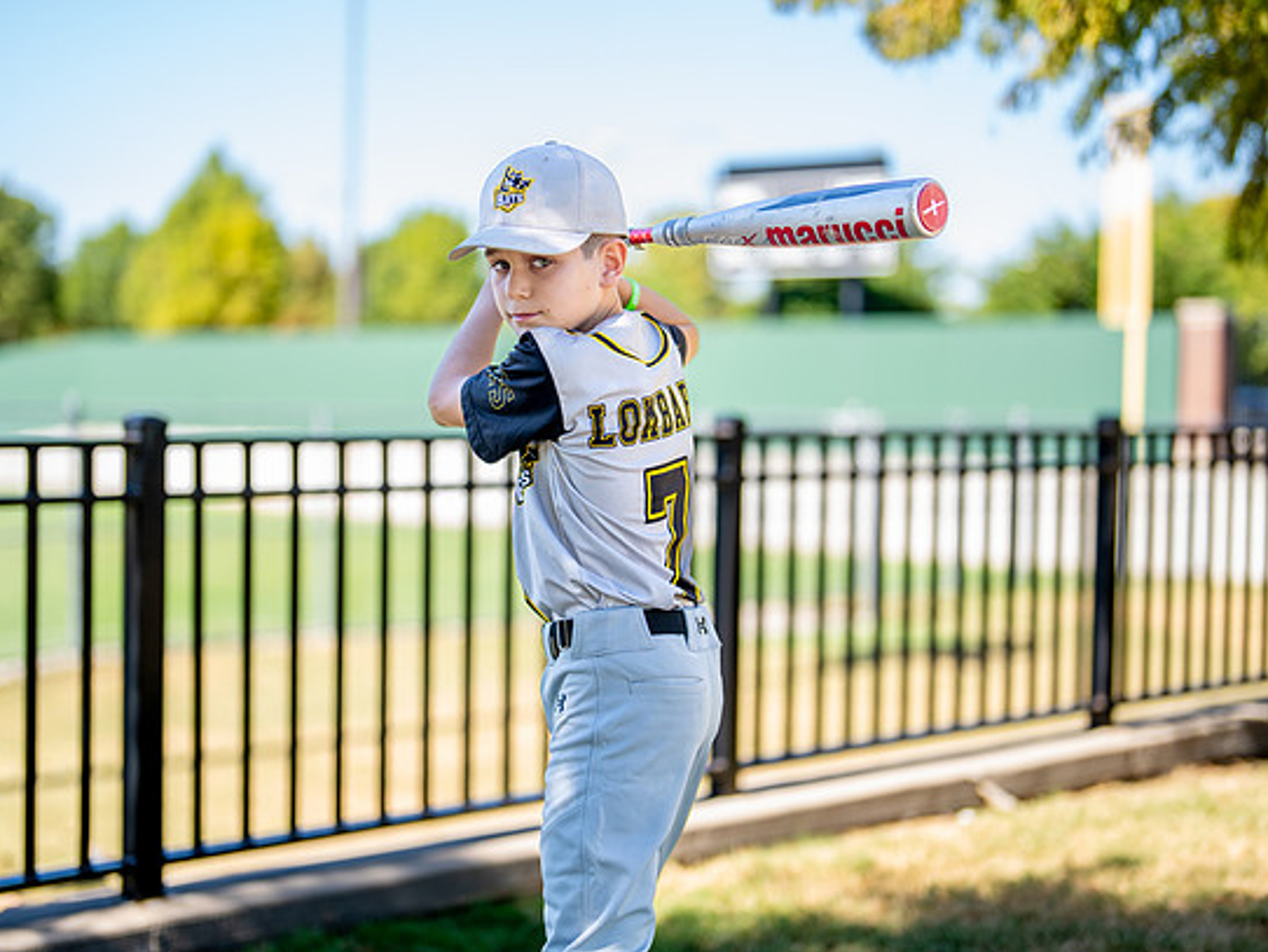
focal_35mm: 64
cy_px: 459
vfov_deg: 22.9
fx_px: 2345
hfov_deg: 30.2
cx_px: 588
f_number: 1.2
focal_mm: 50
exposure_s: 1/1600
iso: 100
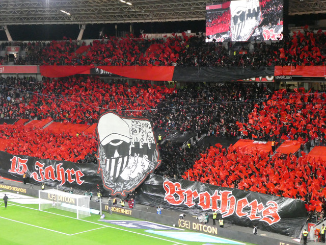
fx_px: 659
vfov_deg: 21.0
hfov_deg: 27.8
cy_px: 122
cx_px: 163
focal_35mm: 70
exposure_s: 1/80
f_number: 4.5
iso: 1250
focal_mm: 12.5
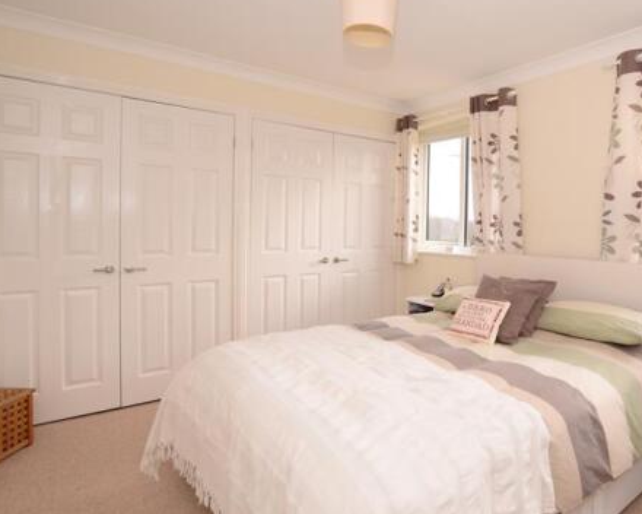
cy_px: 230
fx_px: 399
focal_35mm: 21
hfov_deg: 75.4
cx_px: 425
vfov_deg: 65.4
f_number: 5.6
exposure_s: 1/200
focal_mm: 10
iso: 400
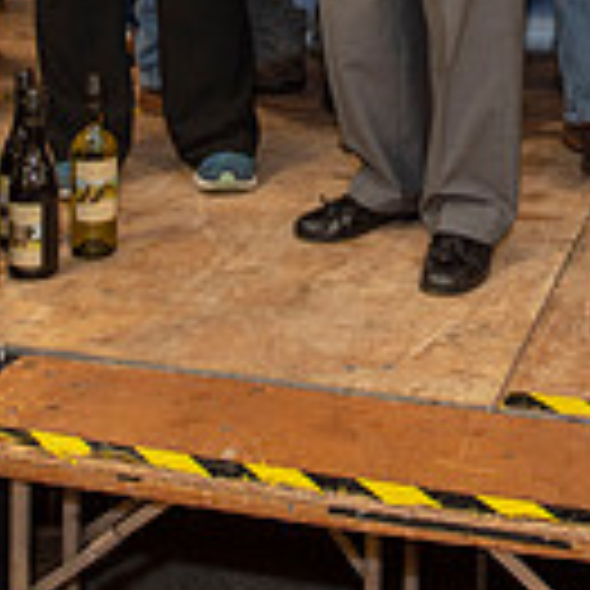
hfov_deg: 19.1
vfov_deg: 17.6
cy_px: -248
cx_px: 495
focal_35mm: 90
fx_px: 1735
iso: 800
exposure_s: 1/100
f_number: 2.8
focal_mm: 24
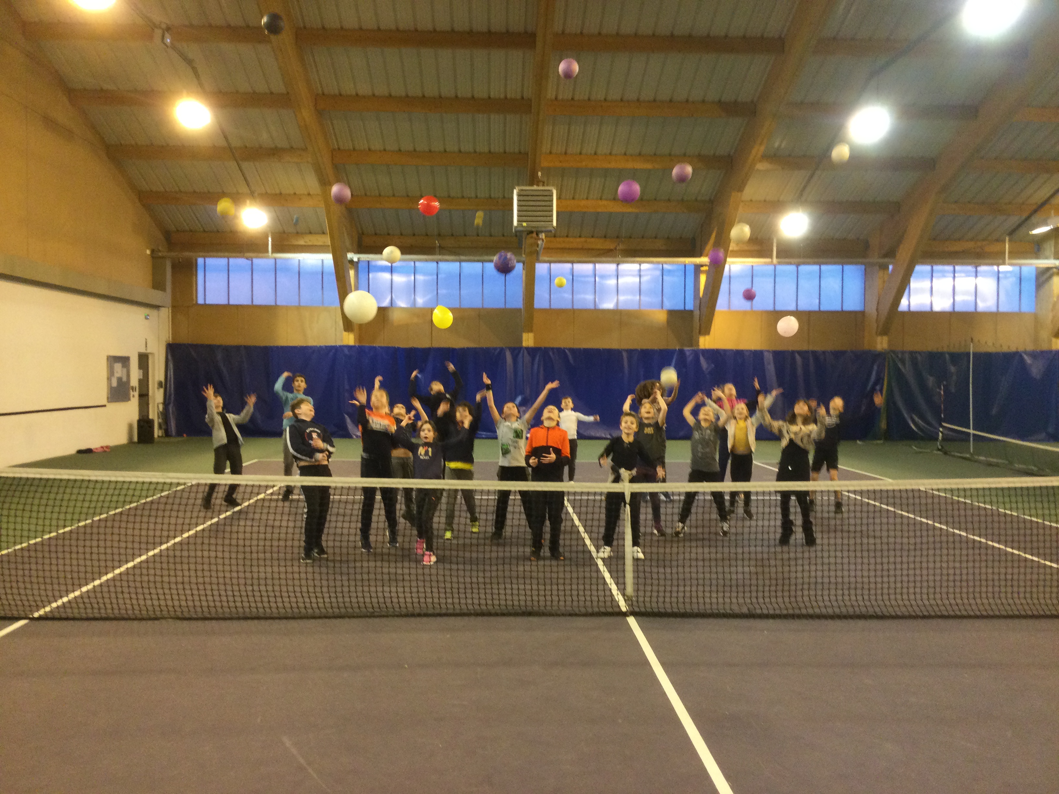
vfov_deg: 45.4
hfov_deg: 58.4
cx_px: 530
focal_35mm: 31
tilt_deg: -3.2
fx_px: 948
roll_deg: -0.9
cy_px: 397
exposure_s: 1/33
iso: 100
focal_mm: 3.3
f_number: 2.4
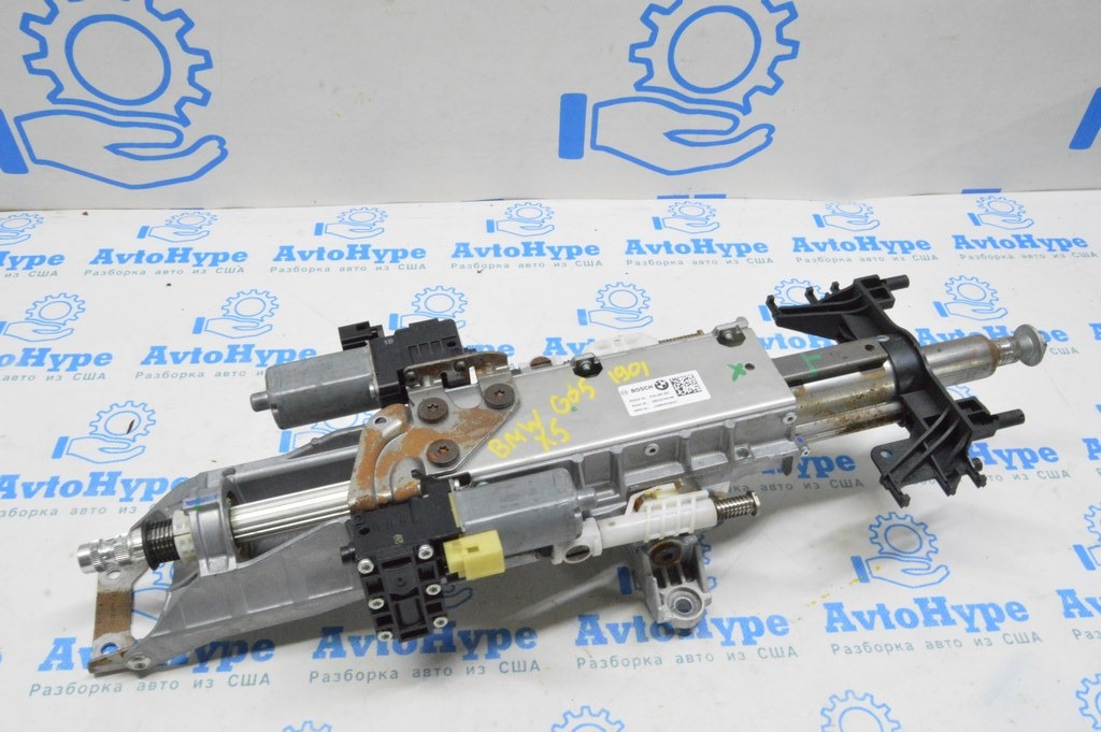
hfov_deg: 62.0
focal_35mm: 30
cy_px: 366
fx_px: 917
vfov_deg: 43.5
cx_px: 550
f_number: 20
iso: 6400
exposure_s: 1/20
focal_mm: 20
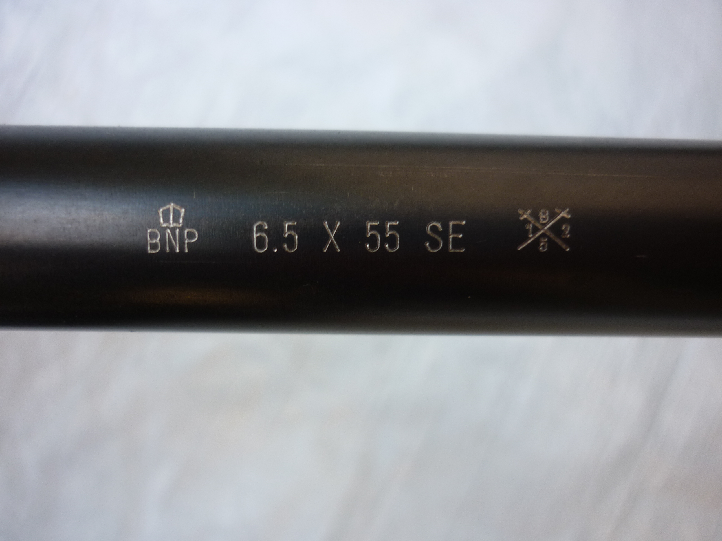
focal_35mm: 33
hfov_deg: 55.4
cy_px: 270
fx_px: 688
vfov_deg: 42.9
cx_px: 361
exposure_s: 1/50
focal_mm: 5.5
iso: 80
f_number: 2.8
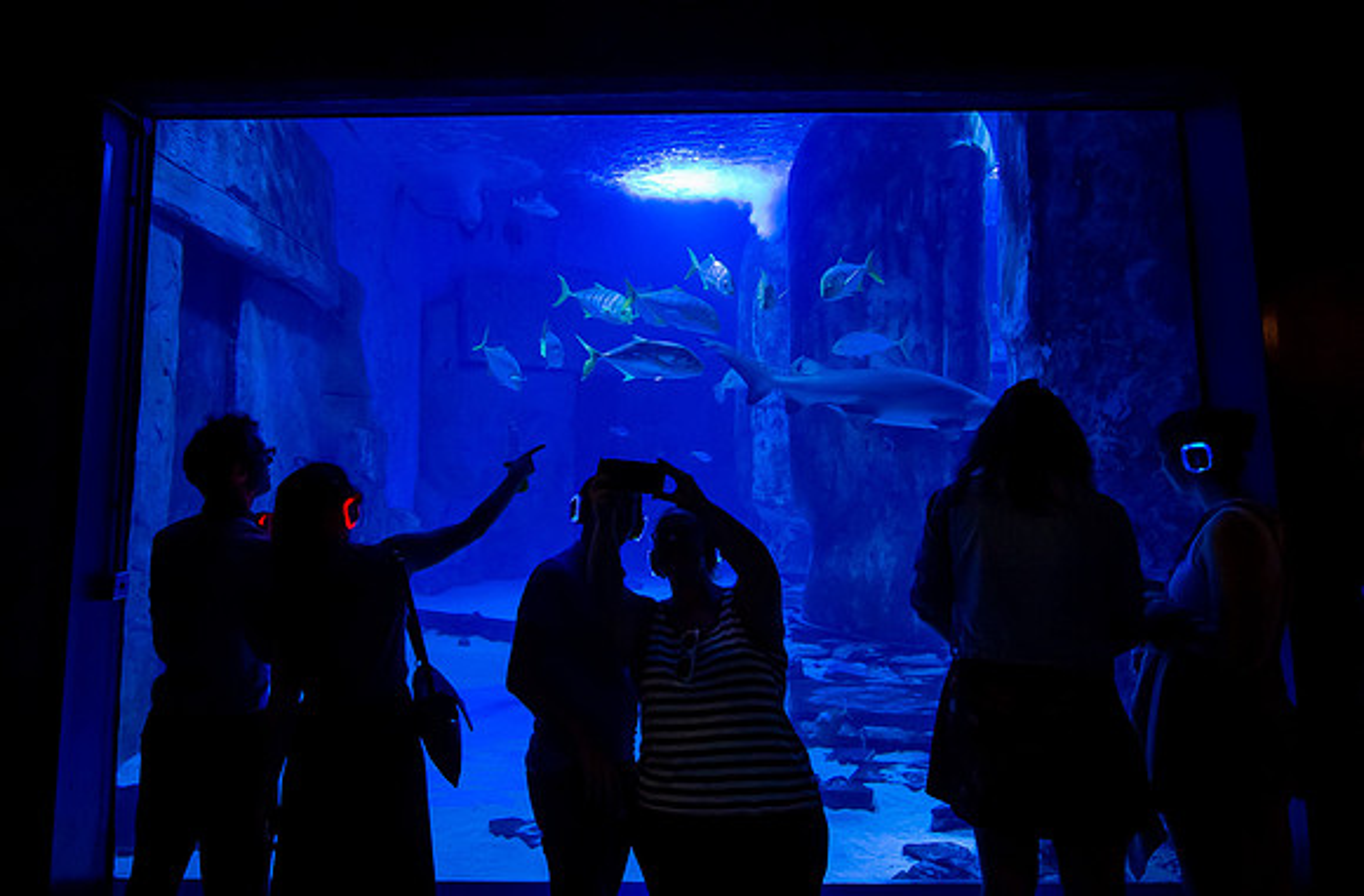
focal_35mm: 24
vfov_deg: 51.9
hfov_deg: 73.3
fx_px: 914
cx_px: 621
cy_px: 369
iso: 8000
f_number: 6.3
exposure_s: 1/60
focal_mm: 19
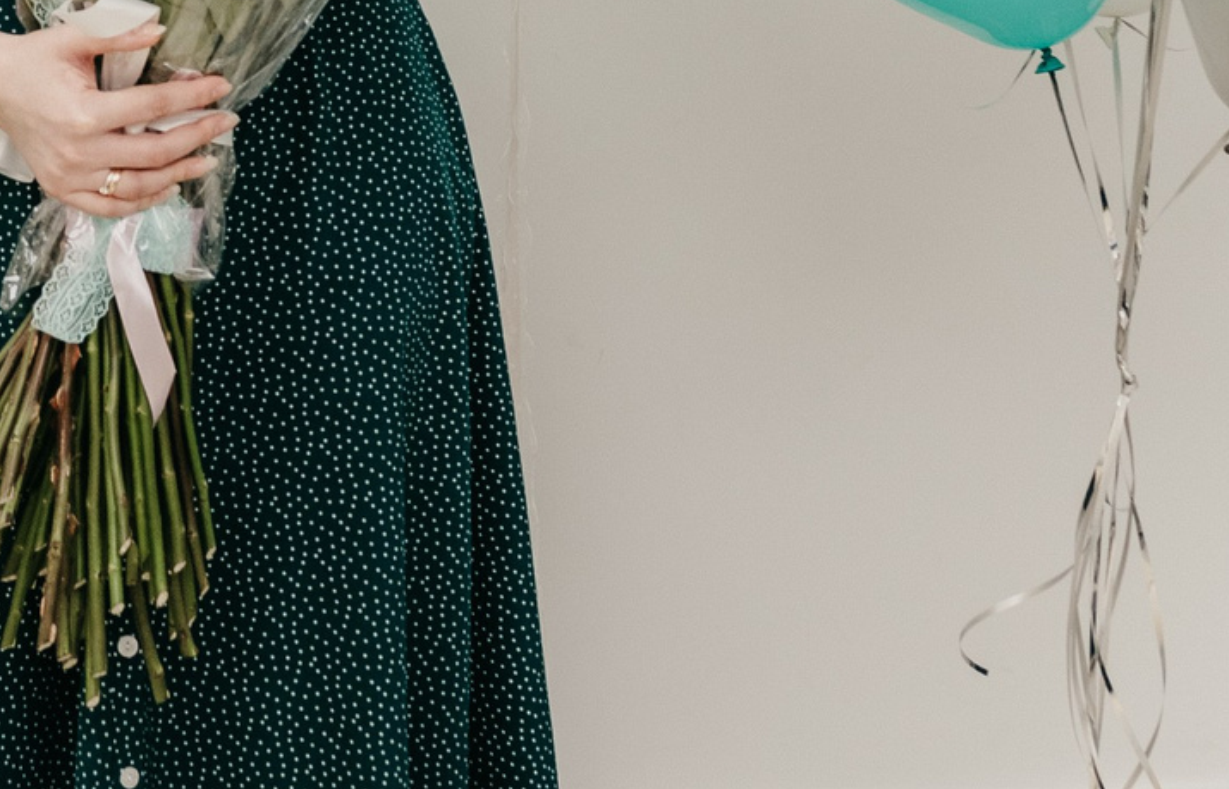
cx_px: -438
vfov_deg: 9.7
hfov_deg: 14.9
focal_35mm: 132
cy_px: -501
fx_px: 4455
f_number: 4
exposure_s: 1/160
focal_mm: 35
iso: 400
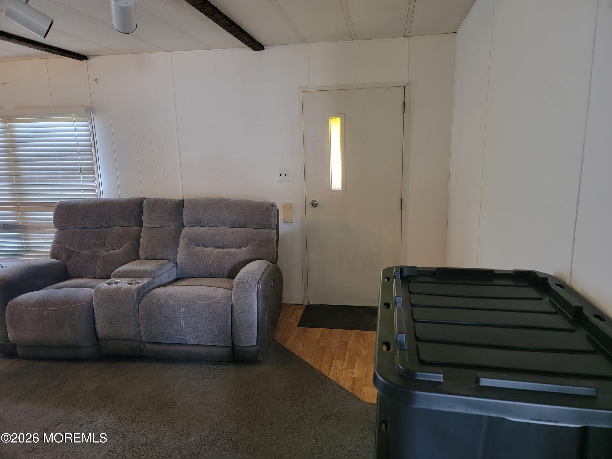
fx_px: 424
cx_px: 306
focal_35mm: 24
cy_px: 230
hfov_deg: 71.6
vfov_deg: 56.8
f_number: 1.8
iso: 400
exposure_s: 1/40
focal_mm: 6.7
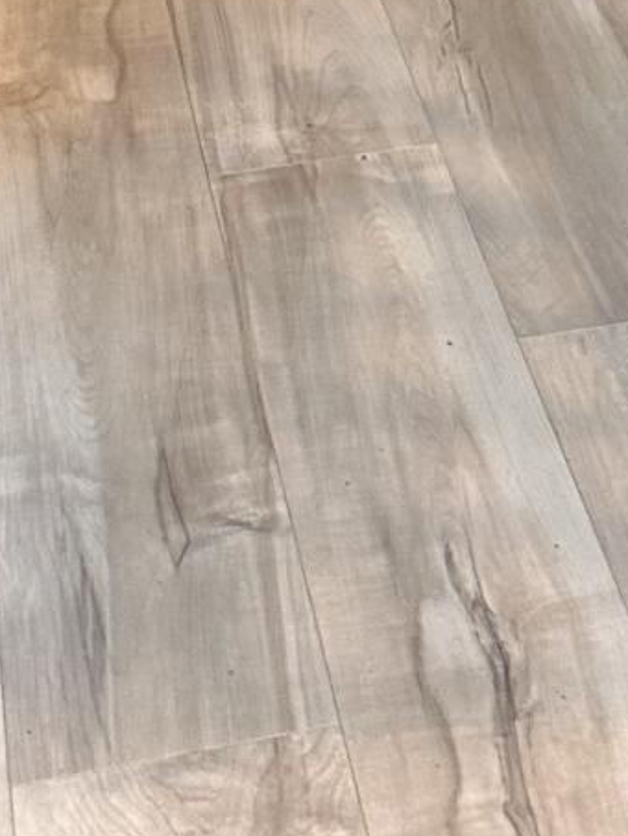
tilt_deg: -6.8
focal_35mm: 106
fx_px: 2563
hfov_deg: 13.7
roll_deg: -2.6
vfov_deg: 14.8
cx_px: 652
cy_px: -895
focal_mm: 6.86
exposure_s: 1/60
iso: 250
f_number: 1.78
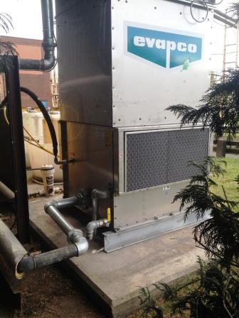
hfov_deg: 40.7
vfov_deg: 52.6
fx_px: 322
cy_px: 159
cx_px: 120
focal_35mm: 35
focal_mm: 4.28
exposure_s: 1/165
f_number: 2.4
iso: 50
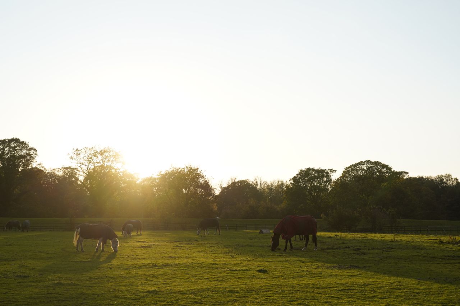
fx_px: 767
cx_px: 230
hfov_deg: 33.4
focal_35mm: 60
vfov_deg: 22.6
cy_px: 153
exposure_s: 1/200
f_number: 6.3
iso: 100
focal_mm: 60
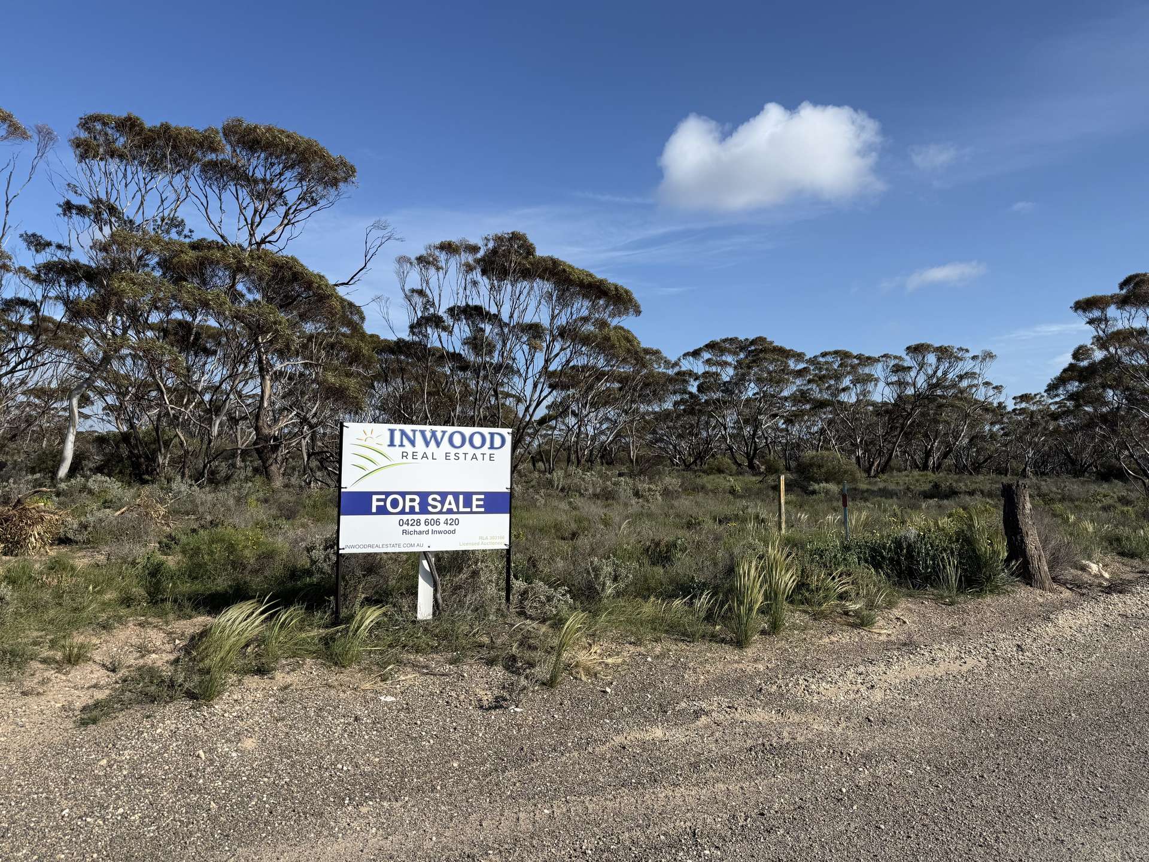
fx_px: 797
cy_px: 431
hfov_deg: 71.6
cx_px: 574
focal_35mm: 24
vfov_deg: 56.8
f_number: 1.78
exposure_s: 1/4673
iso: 80
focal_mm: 6.76
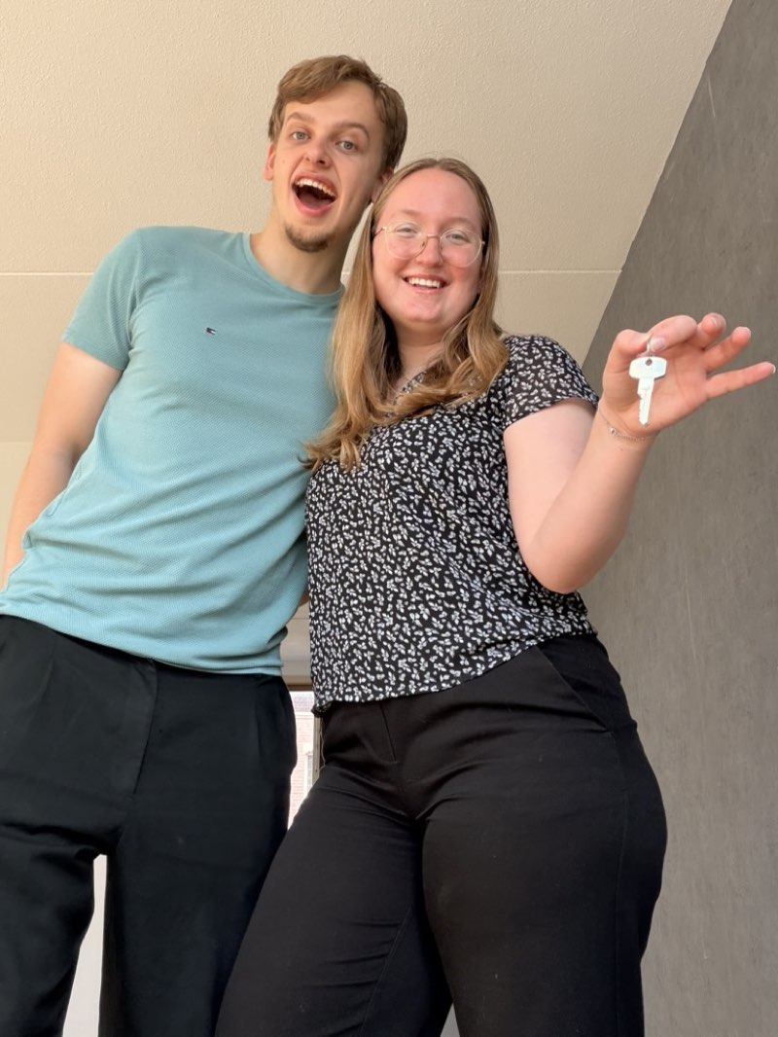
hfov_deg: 46.8
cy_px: 518
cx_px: 389
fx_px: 899
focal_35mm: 30
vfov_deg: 60.0
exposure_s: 1/121
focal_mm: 2.71
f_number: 1.9
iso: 40
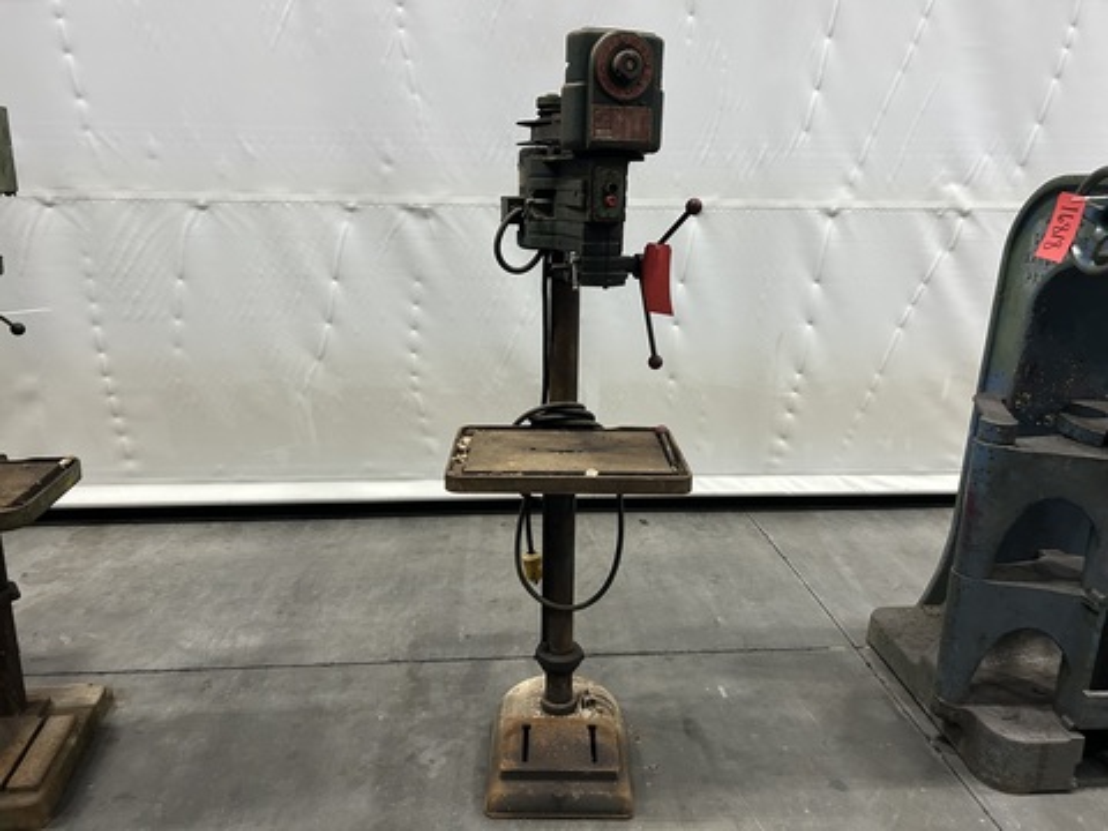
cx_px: 554
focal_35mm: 26
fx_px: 832
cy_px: 416
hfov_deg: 67.3
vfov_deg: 53.1
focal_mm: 5.7
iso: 200
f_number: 1.5
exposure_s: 1/60
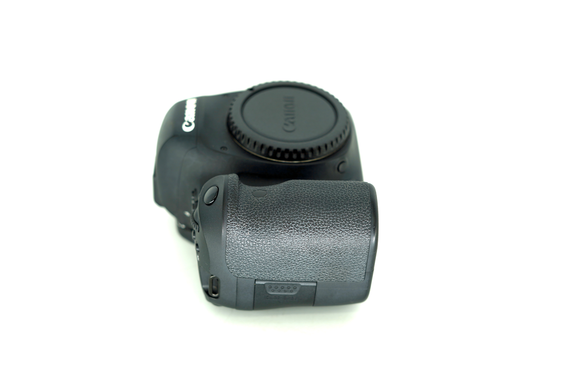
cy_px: 190
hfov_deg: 39.6
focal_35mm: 50
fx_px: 790
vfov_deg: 27.0
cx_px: 284
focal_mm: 50
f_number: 4
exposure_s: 1/125
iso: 125
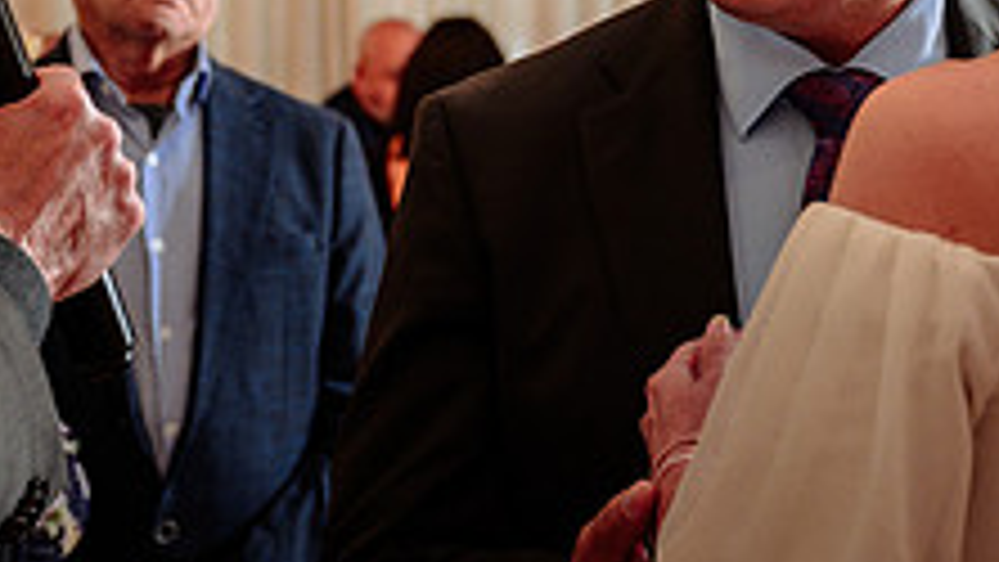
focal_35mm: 148
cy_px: 8
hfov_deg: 14.5
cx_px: 646
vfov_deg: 8.2
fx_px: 3921
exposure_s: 1/200
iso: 500
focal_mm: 48
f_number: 4.5
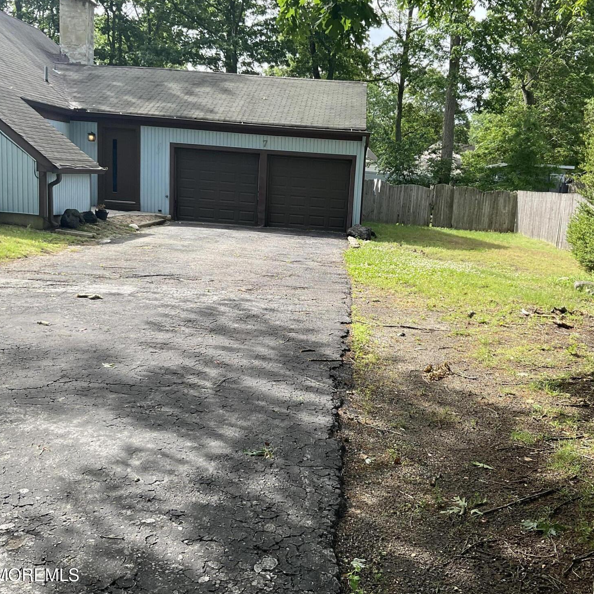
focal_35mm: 35
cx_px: 342
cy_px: 299
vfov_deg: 47.2
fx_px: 679
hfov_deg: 47.1
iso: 16
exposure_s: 1/545
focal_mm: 3
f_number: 1.8
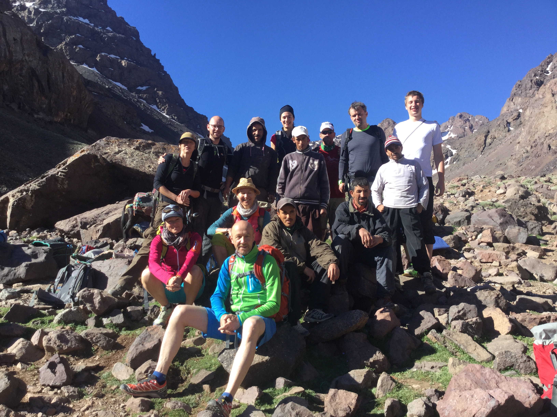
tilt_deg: +7.7
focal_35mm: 31
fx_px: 499
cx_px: 278
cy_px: 208
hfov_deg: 58.4
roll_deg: -1.1
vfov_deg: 45.4
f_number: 2.4
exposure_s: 1/543
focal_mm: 3.3
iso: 25
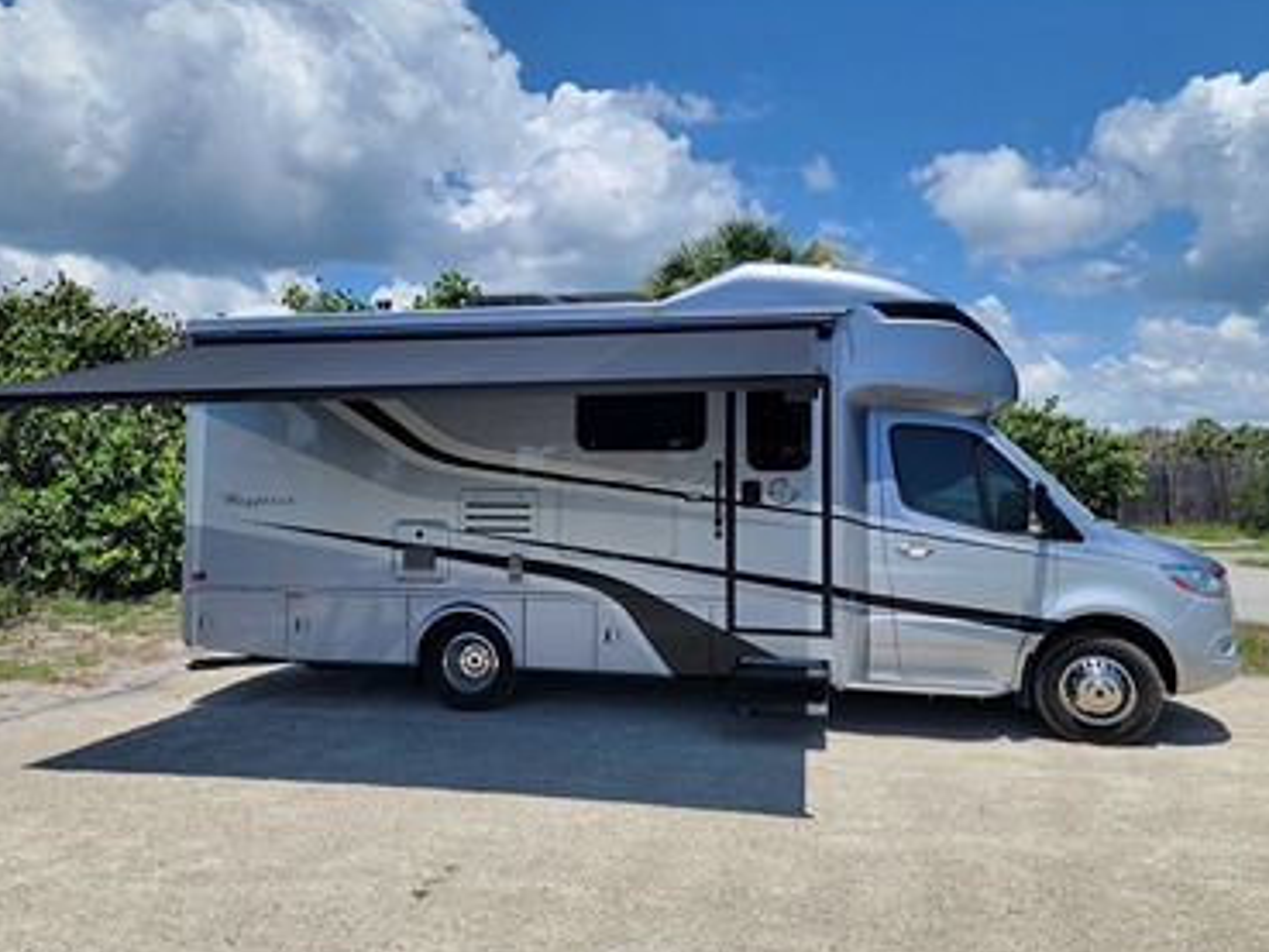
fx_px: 953
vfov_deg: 53.1
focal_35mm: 26
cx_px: 598
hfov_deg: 67.2
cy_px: 467
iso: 16
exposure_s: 1/1208
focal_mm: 6.7
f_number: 1.8
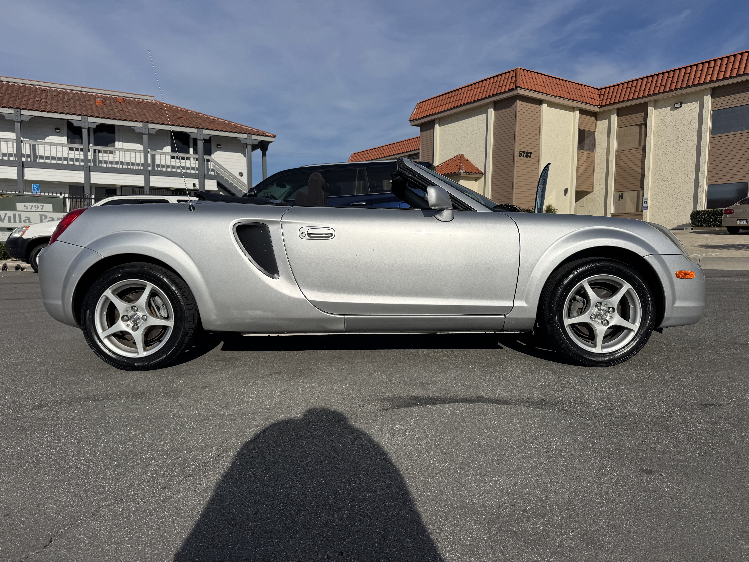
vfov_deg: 56.8
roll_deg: -0.9
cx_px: 374
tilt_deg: -4.5
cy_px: 281
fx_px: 519
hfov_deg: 71.6
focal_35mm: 24
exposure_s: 1/12346
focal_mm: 6.76
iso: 80
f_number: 1.78
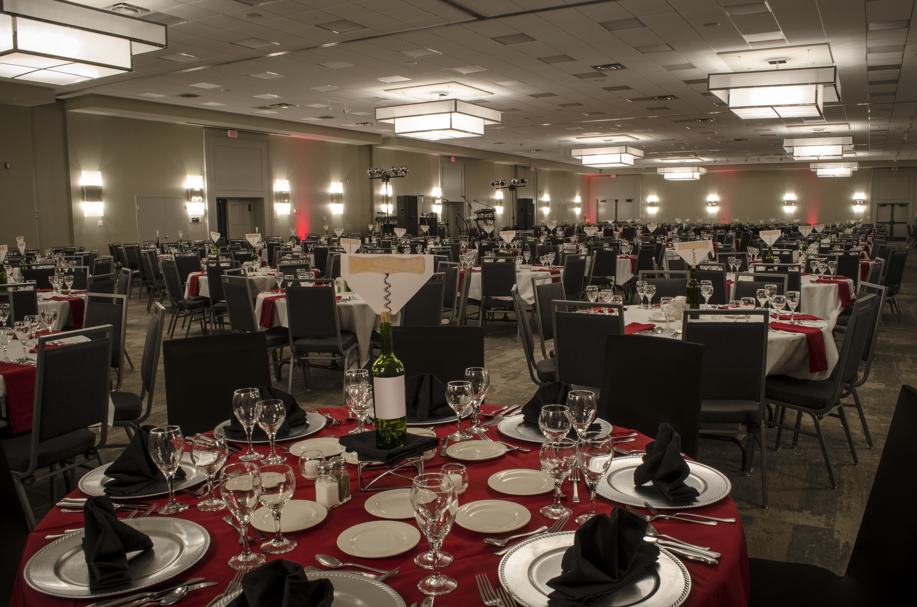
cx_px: 458
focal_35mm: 27
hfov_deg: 67.5
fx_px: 686
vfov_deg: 47.7
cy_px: 304
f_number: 16
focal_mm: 18
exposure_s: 2
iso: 100
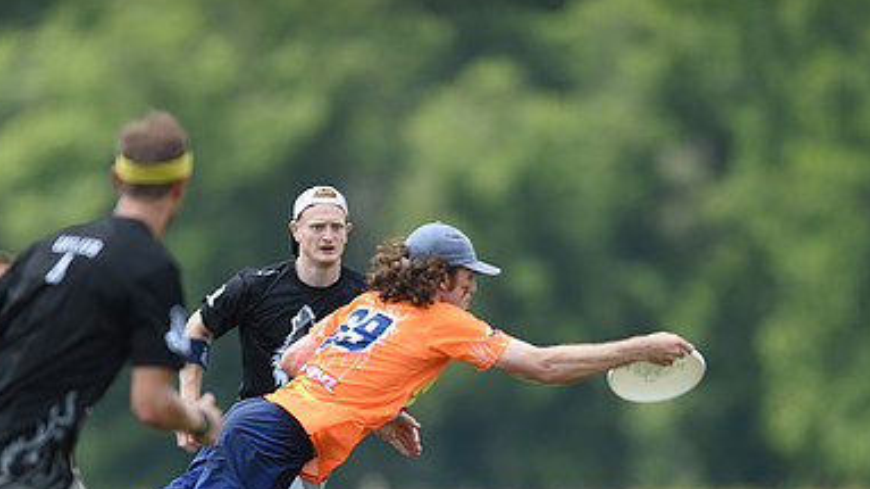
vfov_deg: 1.9
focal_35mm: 634
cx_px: 388
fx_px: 14619
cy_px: 431
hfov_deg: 3.4
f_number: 2.8
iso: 125
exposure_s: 1/1250
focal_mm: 400
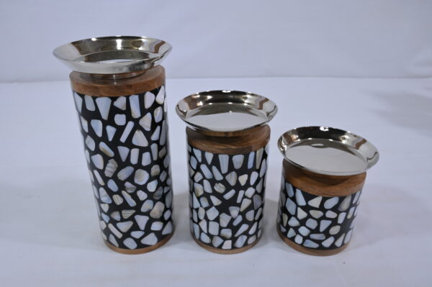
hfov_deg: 63.7
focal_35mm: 29
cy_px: 144
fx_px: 348
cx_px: 216
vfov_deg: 44.9
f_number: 7.1
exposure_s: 1/125
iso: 500
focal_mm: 29
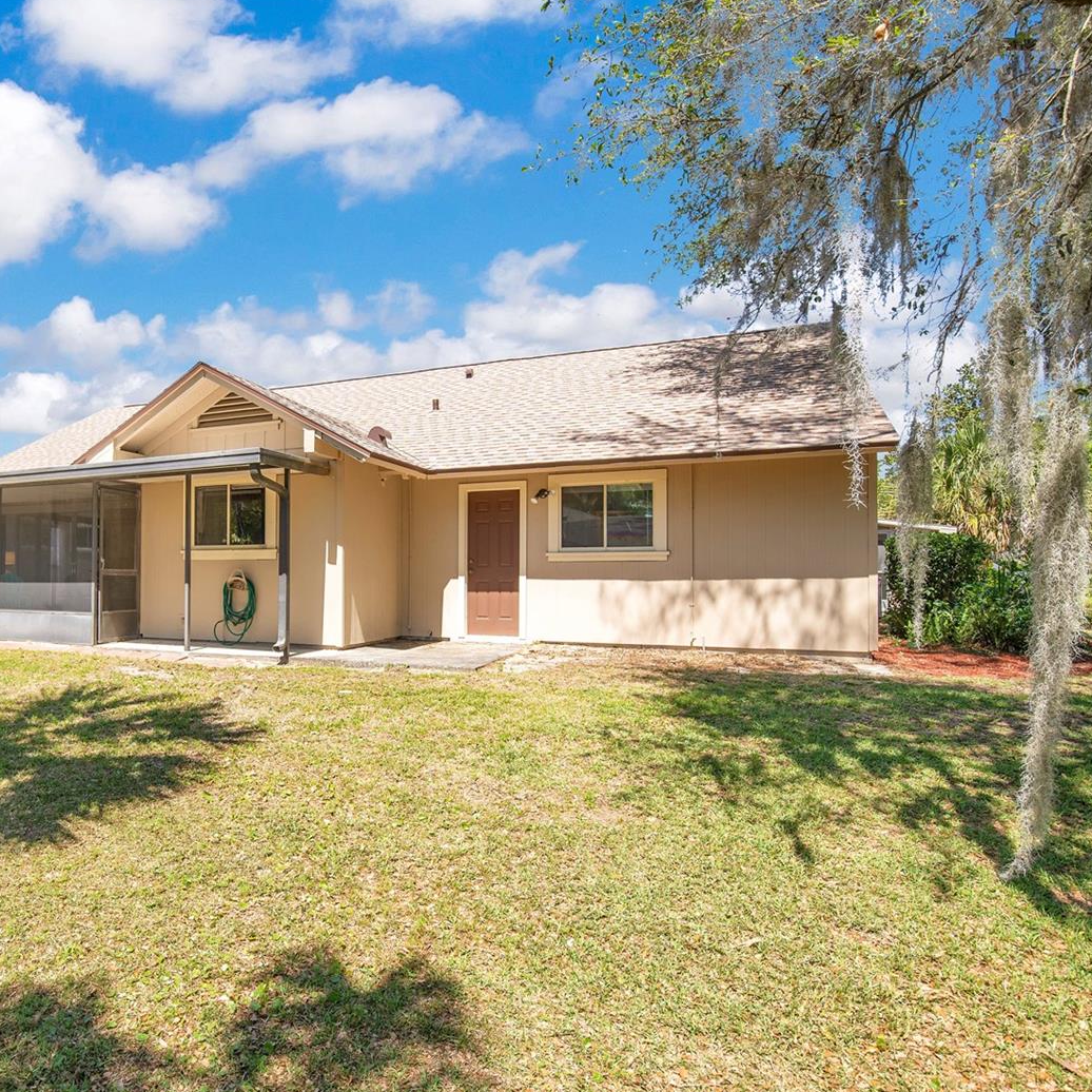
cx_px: 336
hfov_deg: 69.4
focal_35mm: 21
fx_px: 749
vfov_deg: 72.1
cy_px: 554
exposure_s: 1/320
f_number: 5.6
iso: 100
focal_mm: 16
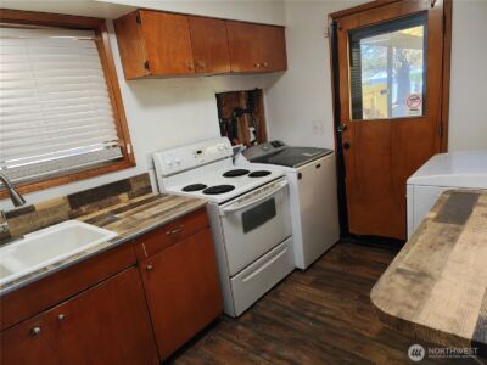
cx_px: 244
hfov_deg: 71.6
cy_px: 182
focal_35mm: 24
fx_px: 338
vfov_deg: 56.8
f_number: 1.8
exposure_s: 1/60
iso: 1513
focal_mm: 5.41
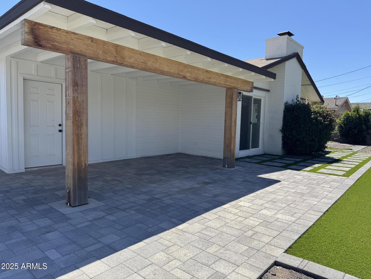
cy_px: 140
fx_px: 257
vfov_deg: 56.8
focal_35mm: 24
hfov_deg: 71.6
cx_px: 186
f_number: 1.78
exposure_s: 1/3413
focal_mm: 6.76
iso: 80
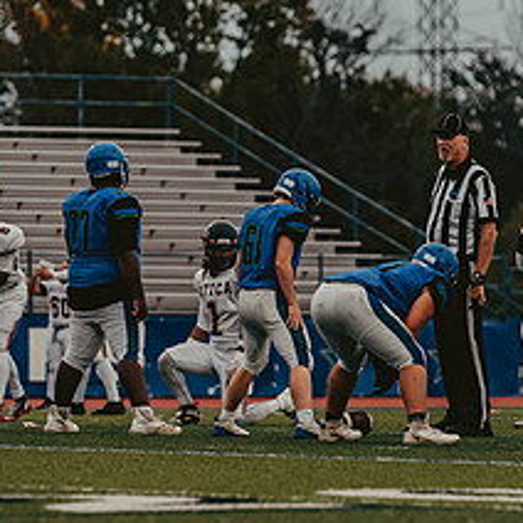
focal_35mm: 383
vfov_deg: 4.6
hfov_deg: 4.6
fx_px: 6547
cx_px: 331
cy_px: 223
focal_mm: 165
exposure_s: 1/1000
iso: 800
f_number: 3.2
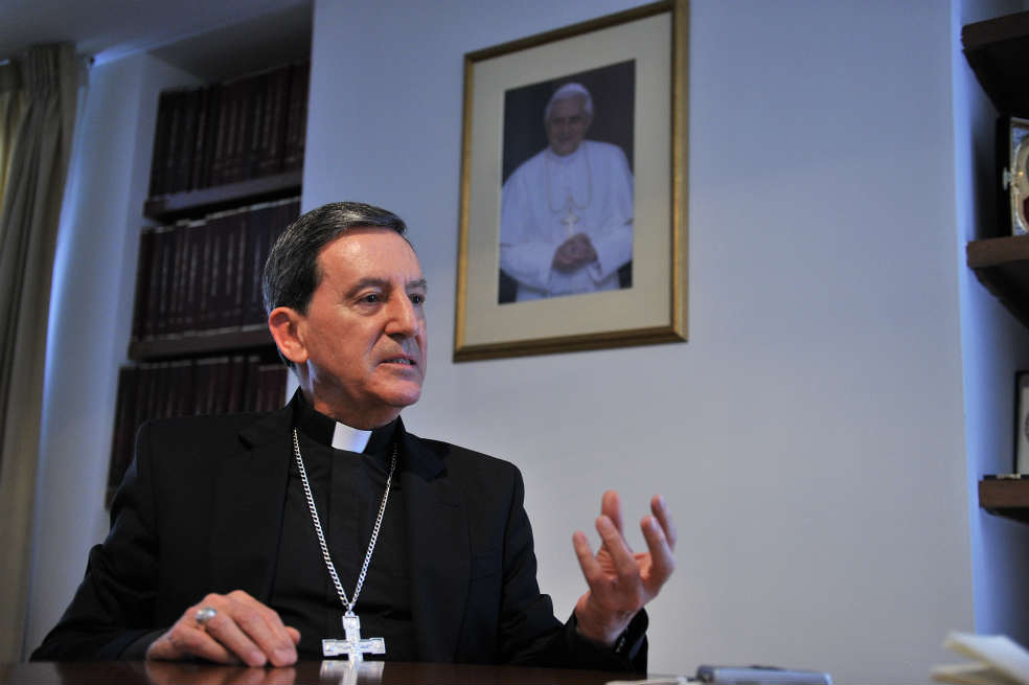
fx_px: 1200
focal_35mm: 42
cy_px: 342
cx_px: 514
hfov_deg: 46.4
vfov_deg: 31.9
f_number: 2.8
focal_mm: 42
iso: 2000
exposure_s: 1/100
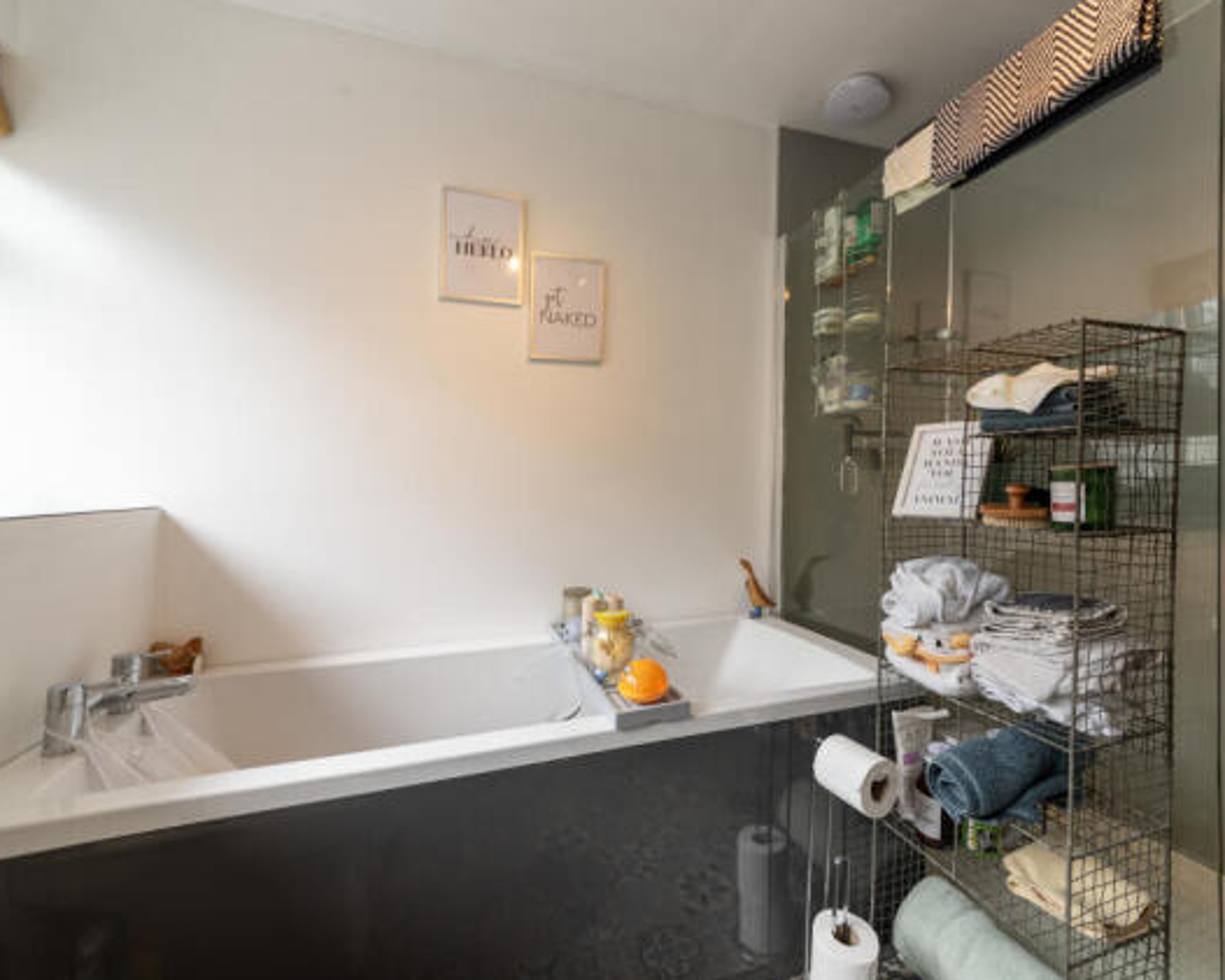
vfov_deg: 88.0
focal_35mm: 14
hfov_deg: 100.6
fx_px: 508
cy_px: 478
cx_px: 640
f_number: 8
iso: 400
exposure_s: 1/45
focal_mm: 12
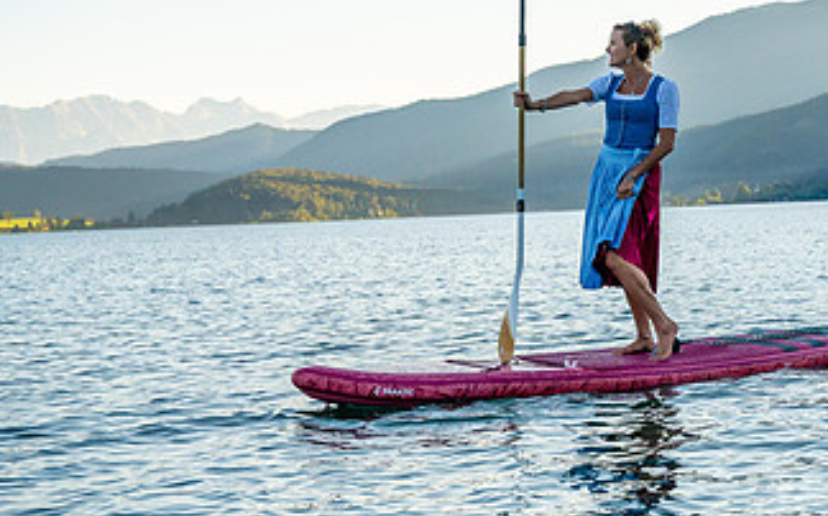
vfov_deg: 15.5
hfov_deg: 24.3
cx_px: 639
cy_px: 140
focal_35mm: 84
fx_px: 1894
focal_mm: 46
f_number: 4.5
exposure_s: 1/5000
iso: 400
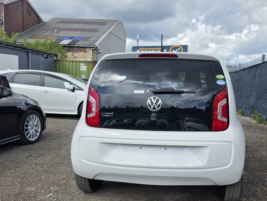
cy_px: 118
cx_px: 167
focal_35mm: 32
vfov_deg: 44.0
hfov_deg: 56.1
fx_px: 247
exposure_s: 1/3657
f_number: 1.7
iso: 80
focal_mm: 6.3
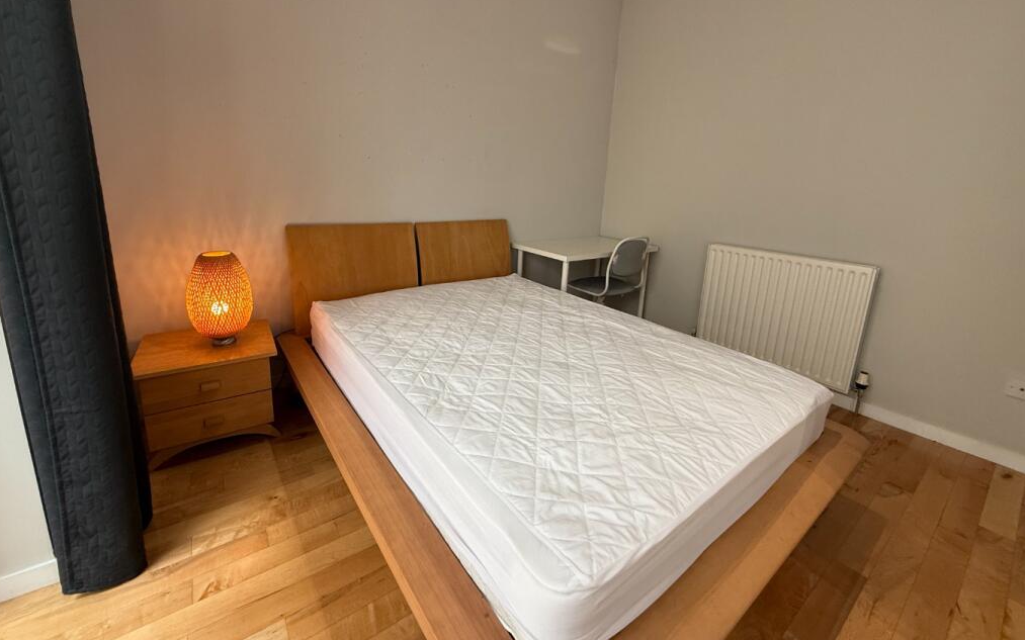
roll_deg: -3.0
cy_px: 268
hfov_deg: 101.5
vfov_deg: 74.2
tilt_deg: -10.7
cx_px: 509
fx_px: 419
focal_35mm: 15
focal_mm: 2.22
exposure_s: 1/99
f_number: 2.2
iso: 200
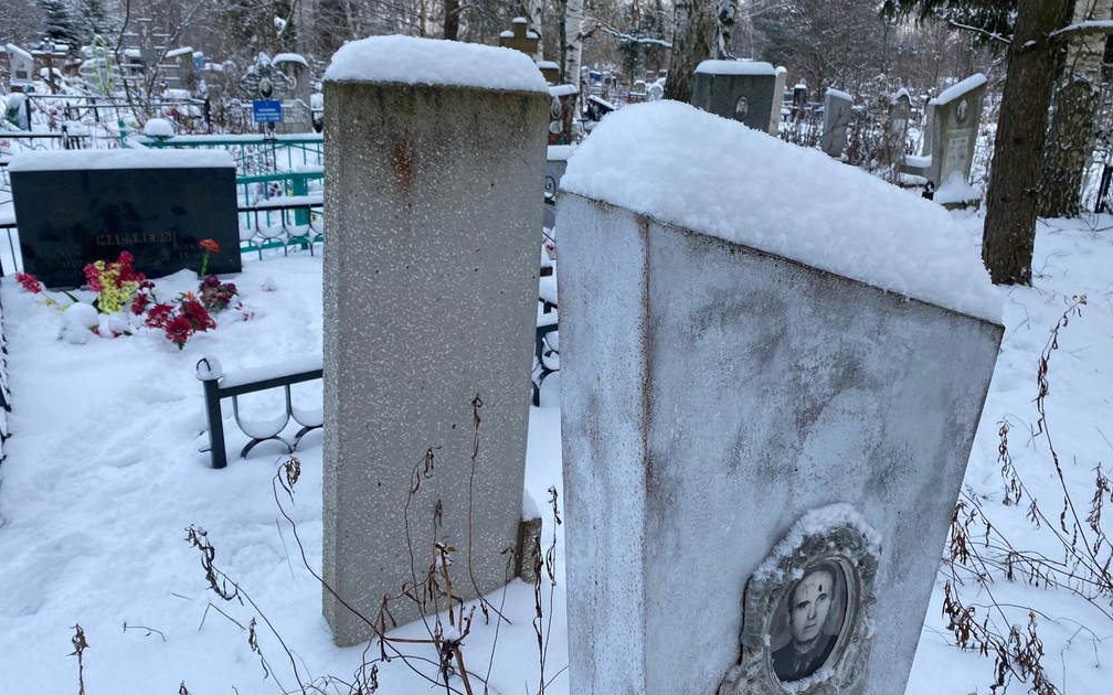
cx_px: 550
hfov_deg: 66.5
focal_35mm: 28
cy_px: 343
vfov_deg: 44.5
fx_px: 849
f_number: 1.8
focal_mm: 4.25
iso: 32
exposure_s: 1/268
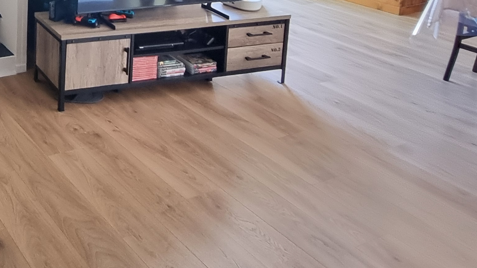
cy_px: -82
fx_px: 468
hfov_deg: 41.8
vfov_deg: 26.9
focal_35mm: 37
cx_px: -58
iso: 640
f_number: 2.2
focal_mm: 2.2
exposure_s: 1/25
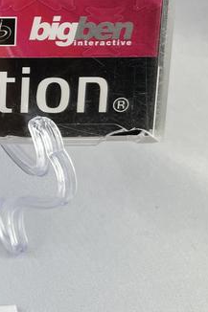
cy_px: 29
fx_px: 737
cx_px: -116
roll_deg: -2.3
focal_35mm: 85
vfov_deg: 23.3
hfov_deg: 14.8
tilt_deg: -35.1
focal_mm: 5.1
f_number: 1.6
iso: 50
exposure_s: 1/345
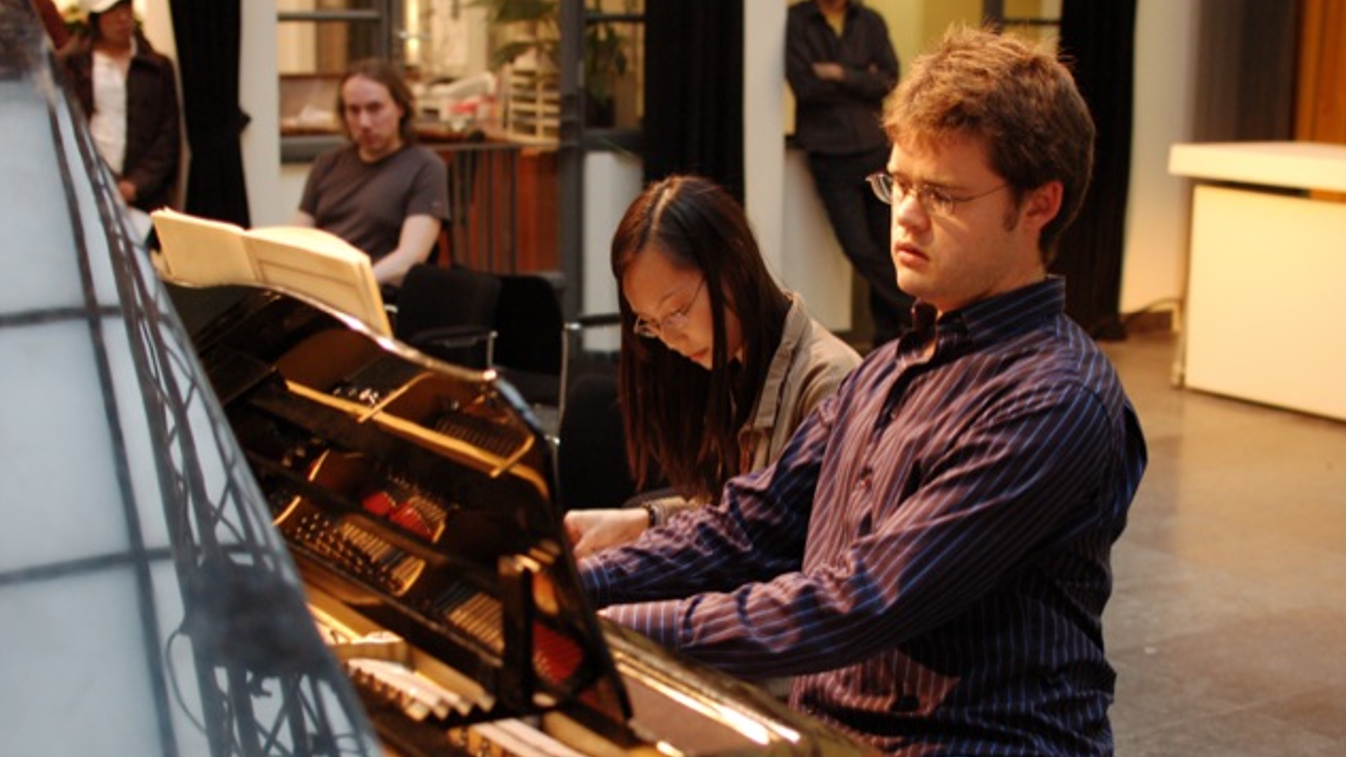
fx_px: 1982
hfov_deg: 37.5
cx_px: 672
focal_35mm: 56
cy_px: 433
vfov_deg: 21.6
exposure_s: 1/40
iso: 800
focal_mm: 35
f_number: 3.2
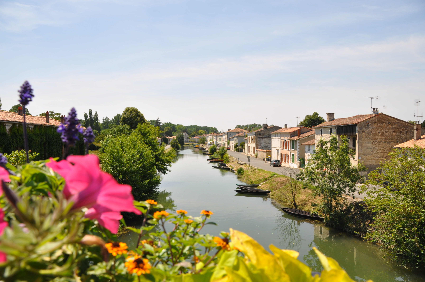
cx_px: 212
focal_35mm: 27
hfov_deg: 67.4
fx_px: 318
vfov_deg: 47.8
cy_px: 141
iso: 200
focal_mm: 18
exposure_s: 1/250
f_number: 8
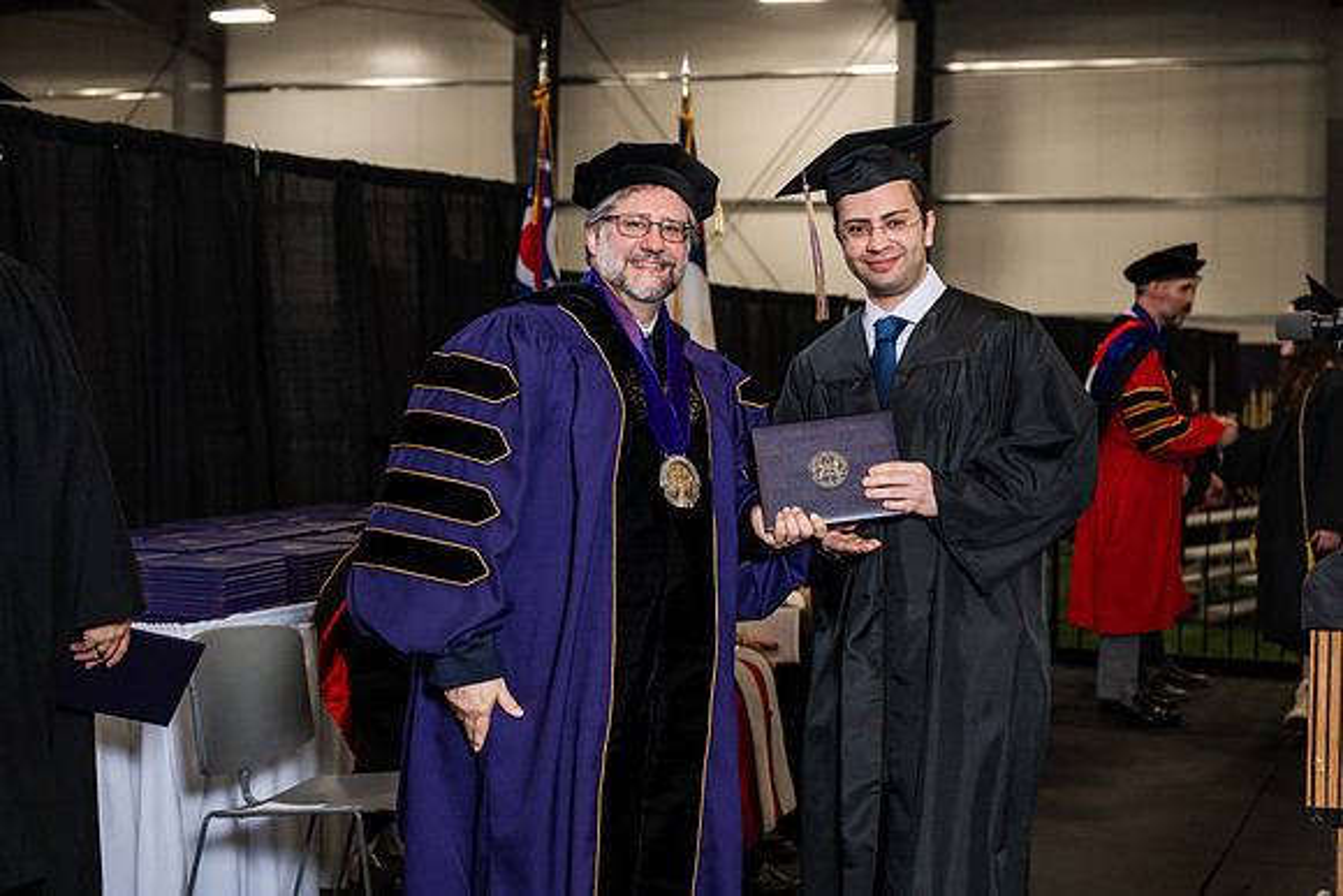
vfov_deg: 23.4
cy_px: 448
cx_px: 672
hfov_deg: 34.5
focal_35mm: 58
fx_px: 2164
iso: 1250
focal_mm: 58
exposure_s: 1/200
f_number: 4.5
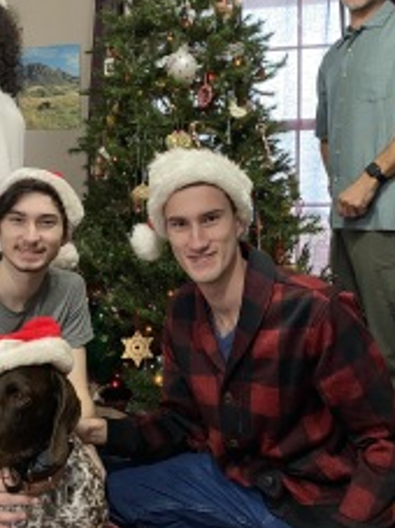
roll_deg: -0.5
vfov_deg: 44.8
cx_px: 188
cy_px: 244
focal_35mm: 42
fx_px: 640
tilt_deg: -1.0
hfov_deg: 34.3
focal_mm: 4.25
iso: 500
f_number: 1.8
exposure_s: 1/25
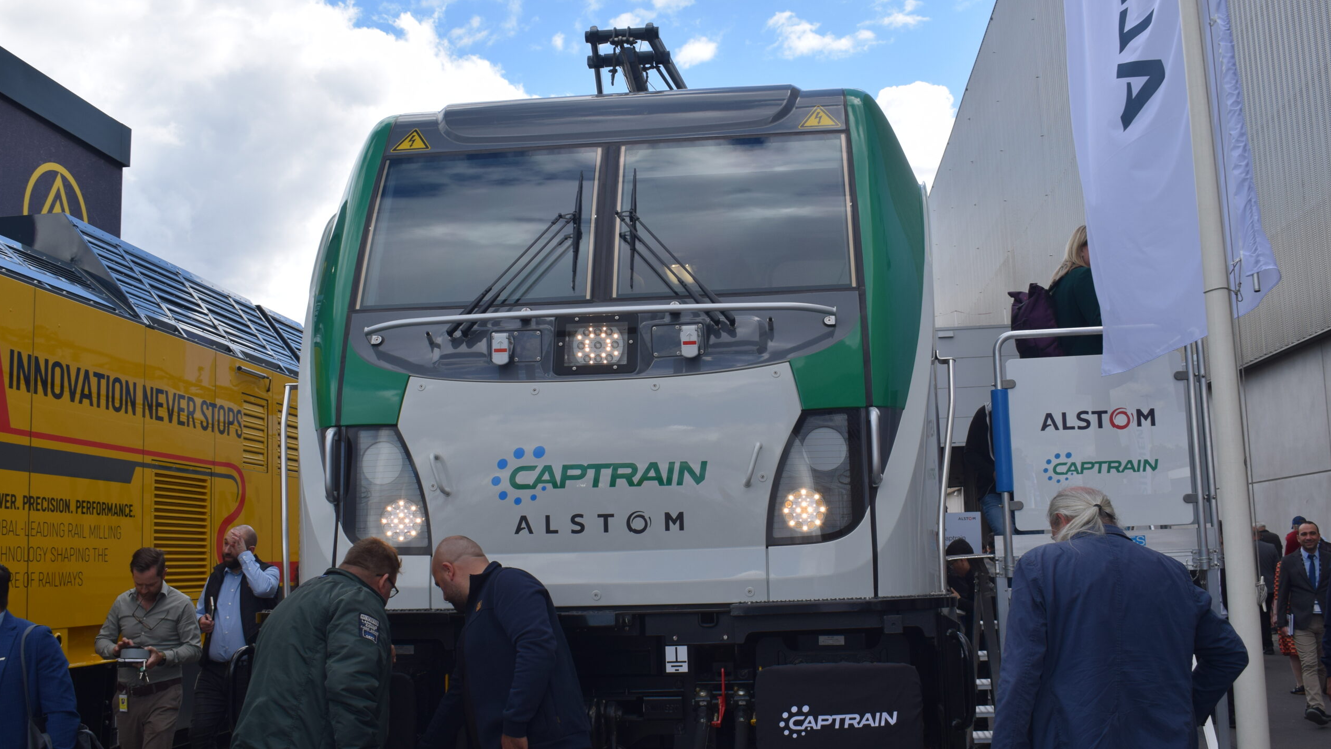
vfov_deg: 31.2
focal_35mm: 38
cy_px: 383
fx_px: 1341
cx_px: 664
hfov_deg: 52.8
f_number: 9
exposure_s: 1/320
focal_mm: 24
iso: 200
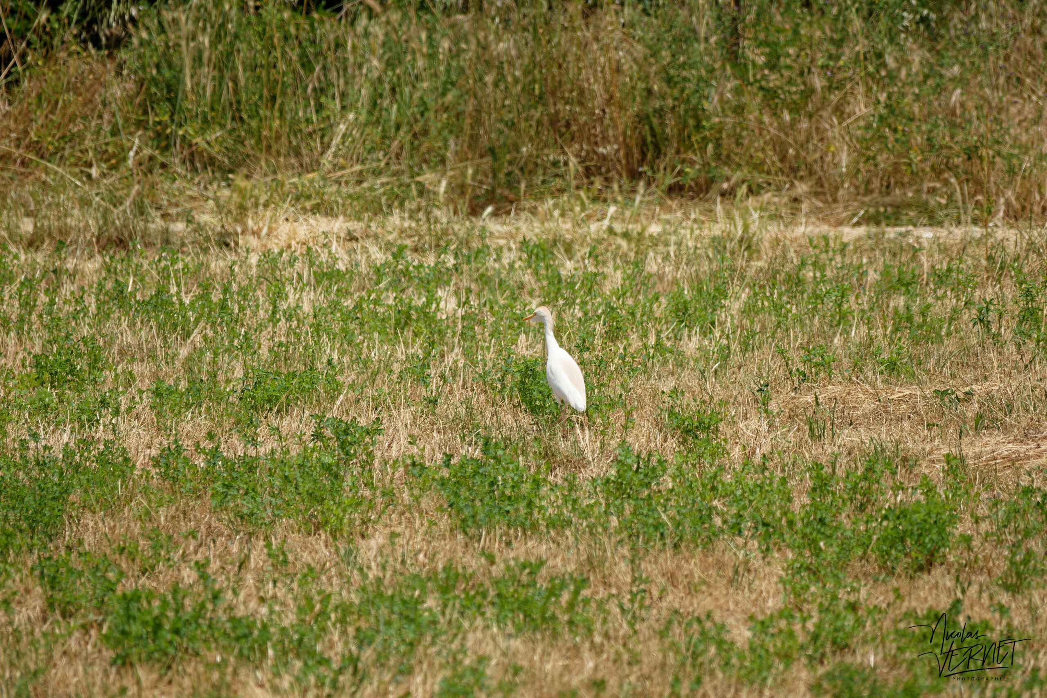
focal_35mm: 750
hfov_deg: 2.7
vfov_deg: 1.8
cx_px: 524
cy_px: 349
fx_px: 21812
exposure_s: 1/1000
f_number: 8
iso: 250
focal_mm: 500
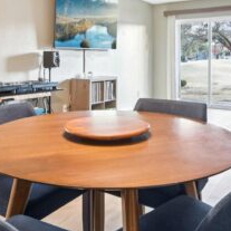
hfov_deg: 44.9
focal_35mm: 37
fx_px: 279
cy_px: 45
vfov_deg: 42.8
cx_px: 108
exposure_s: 1/3.33
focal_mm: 10
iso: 400
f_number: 8
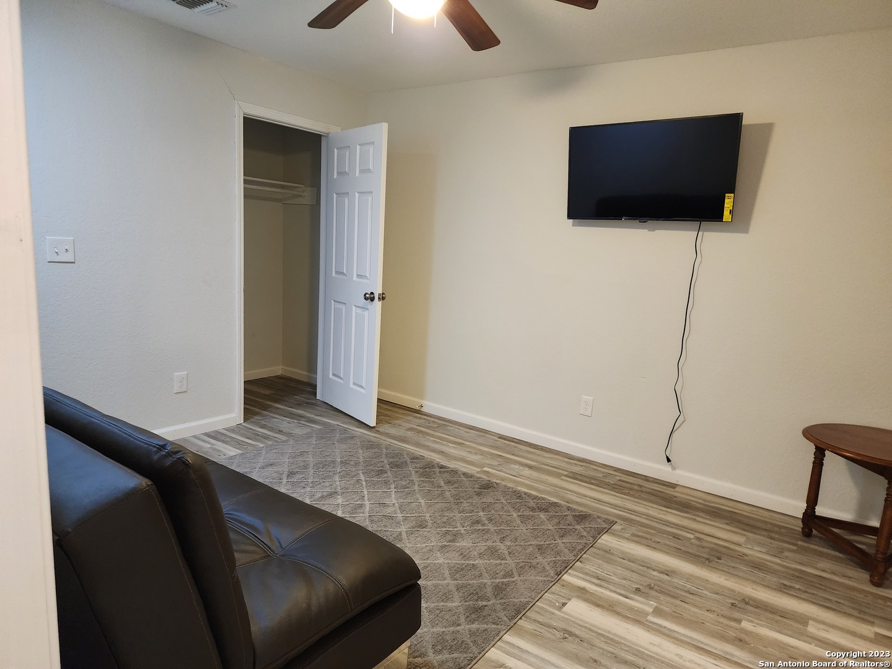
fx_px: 593
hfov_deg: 73.9
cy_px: 334
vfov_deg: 58.9
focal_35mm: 23
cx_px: 446
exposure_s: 1/60
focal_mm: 6.4
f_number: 1.8
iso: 800
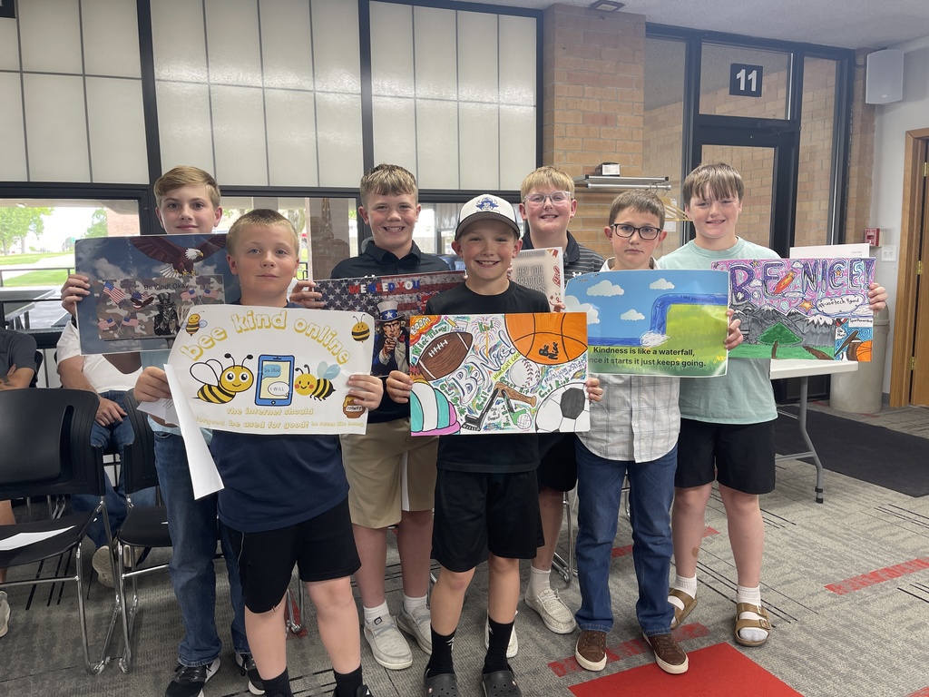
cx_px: 464
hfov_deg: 69.4
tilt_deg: -8.5
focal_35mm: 25
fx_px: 671
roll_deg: +1.2
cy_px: 348
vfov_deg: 54.9
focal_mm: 5.1
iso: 64
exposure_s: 1/60
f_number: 1.6
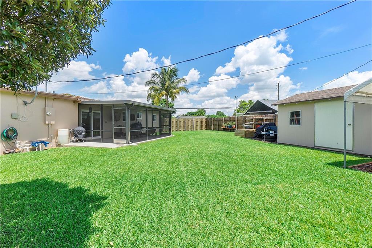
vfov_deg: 77.3
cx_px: 186
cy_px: 124
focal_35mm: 15
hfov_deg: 100.4
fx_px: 155
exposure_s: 1/320
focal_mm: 10
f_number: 10
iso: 160
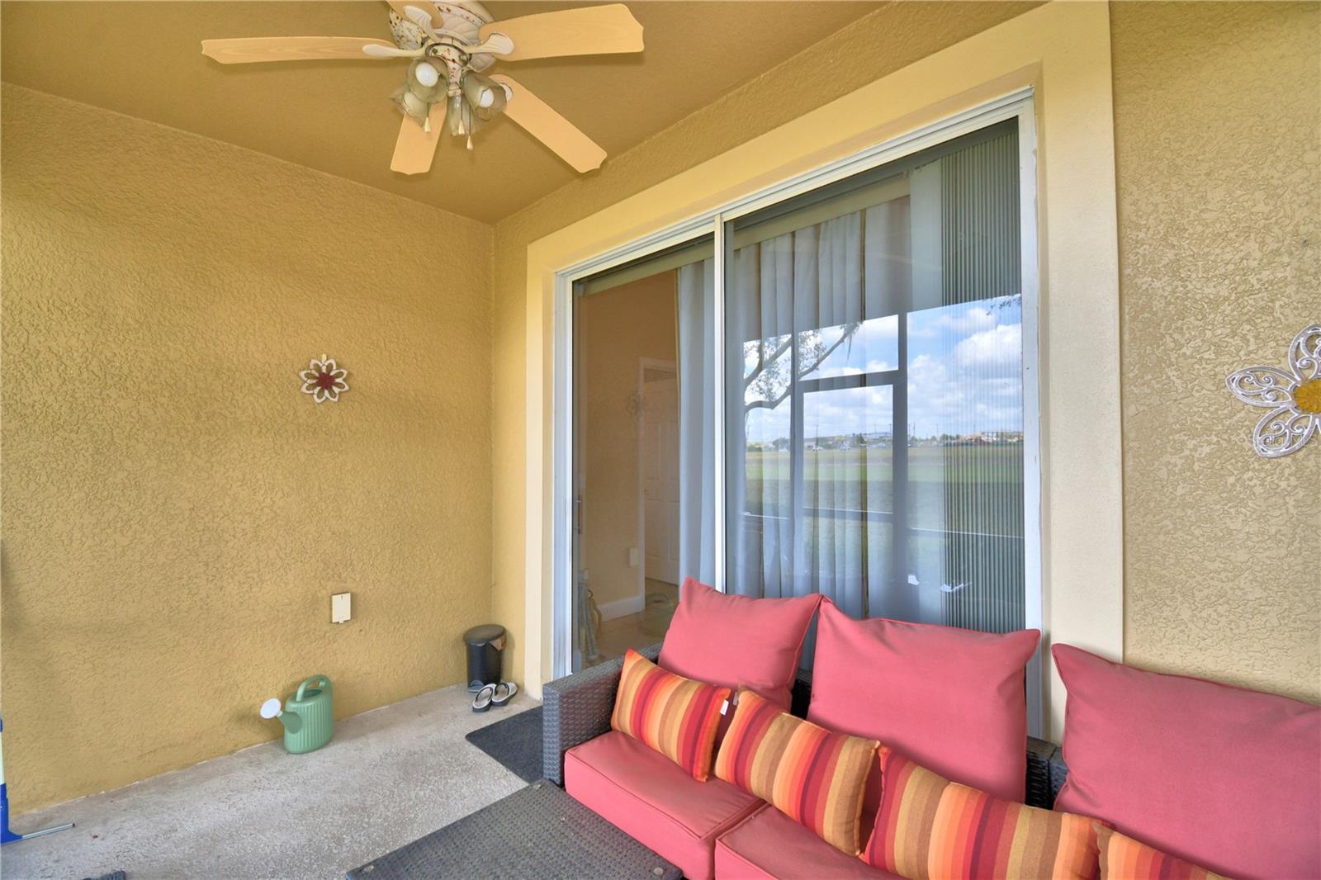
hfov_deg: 100.4
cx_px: 660
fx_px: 550
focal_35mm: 15
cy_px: 440
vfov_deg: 77.3
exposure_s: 1/40
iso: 200
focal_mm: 10
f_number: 4.5
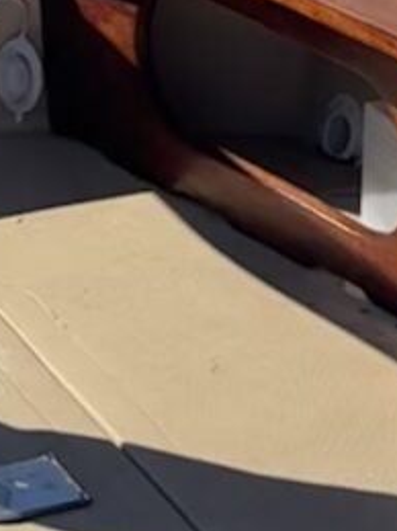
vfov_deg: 9.7
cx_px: 755
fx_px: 2724
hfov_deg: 8.0
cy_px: -763
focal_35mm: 178
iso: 80
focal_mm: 6.76
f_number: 1.78
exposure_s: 1/4950
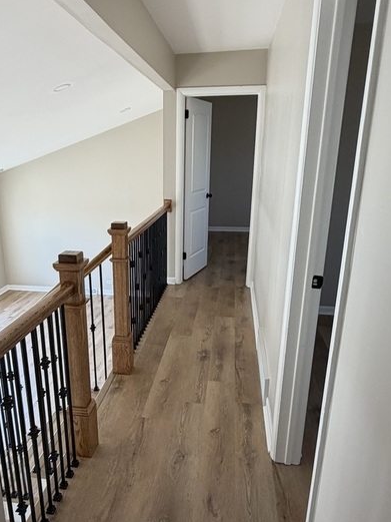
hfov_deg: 47.8
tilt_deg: -17.9
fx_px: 437
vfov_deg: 61.4
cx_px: 145
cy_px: 297
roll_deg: +0.8
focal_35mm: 29
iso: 125
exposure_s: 1/120
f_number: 2.2
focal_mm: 2.22
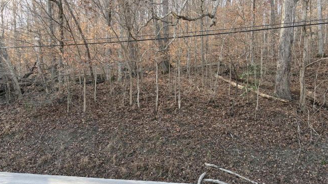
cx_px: 163
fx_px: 252
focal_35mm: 29
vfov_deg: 39.9
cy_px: 116
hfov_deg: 66.1
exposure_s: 1/211
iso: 40
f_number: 1.6
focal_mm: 5.96
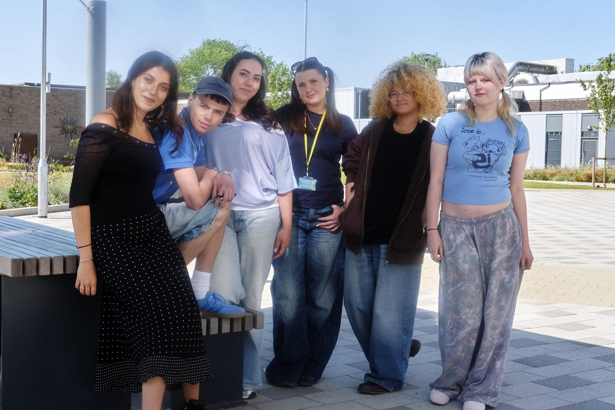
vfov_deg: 25.5
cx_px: 308
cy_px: 205
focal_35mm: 53
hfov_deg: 37.5
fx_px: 905
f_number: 11
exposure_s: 1/125
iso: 400
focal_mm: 35
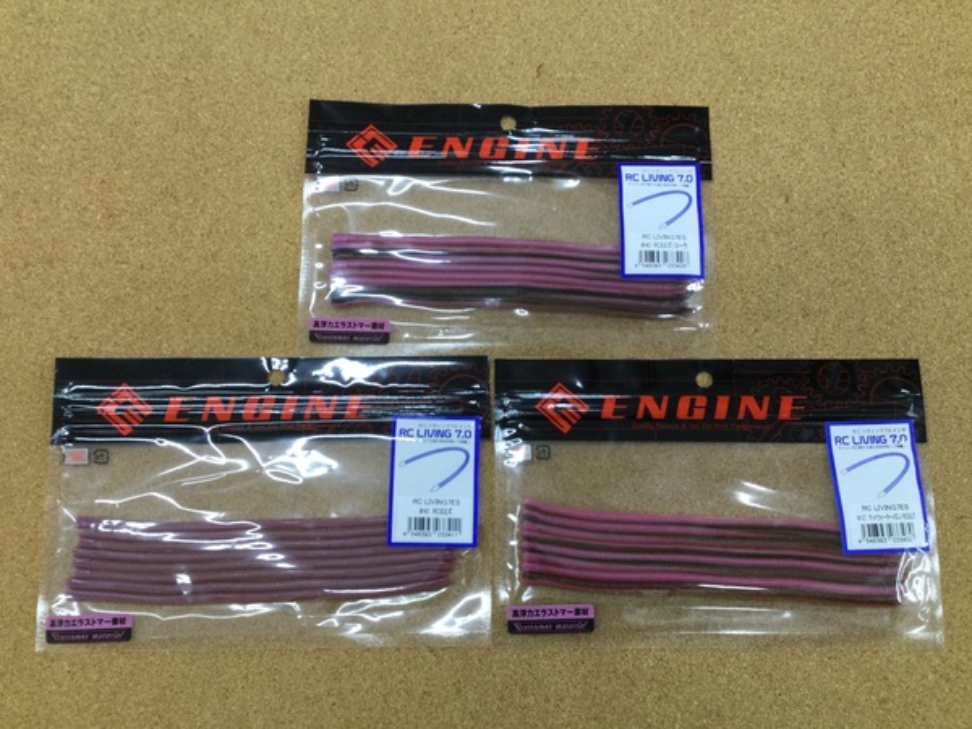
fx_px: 870
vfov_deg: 45.4
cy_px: 364
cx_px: 486
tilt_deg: -78.2
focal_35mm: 31
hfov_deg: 58.4
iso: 25
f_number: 2.4
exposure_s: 1/30
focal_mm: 3.3
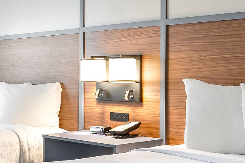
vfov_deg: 18.9
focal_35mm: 72
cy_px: 71
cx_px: -33
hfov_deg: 25.7
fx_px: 490
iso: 400
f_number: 8
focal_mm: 14
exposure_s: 1/1.25
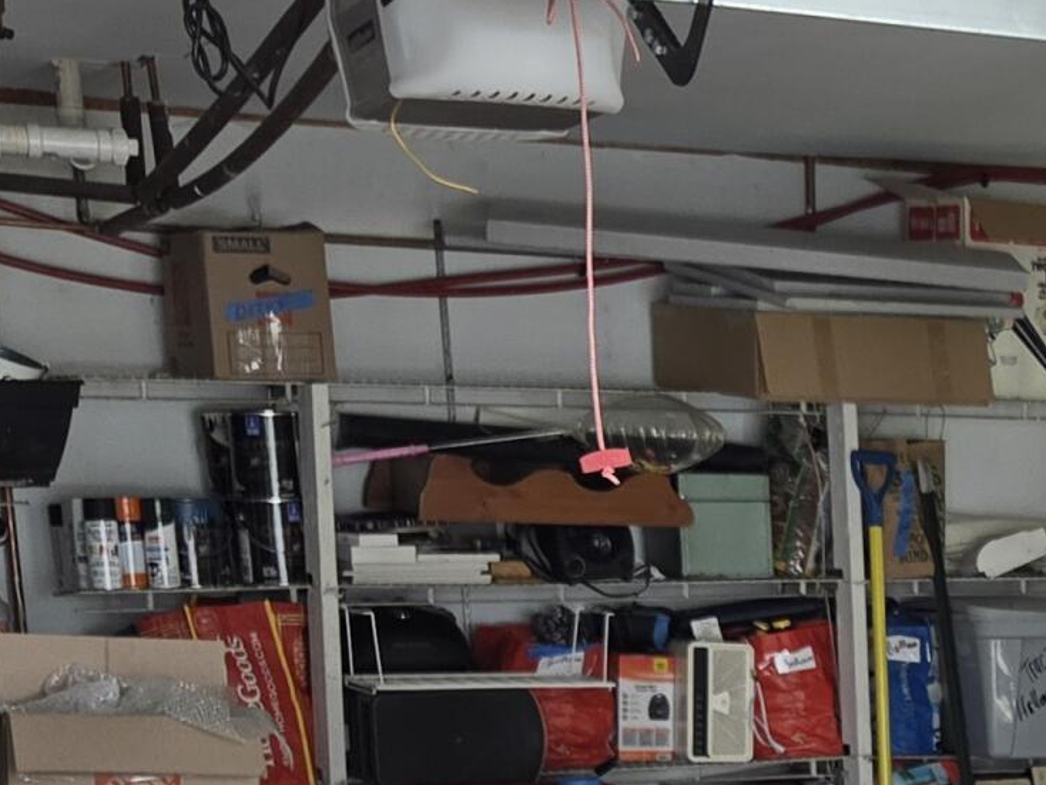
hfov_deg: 18.8
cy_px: 1024
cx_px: 1492
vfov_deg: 15.0
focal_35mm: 94
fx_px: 2841
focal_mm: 5.4
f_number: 1.8
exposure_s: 1/180
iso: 100
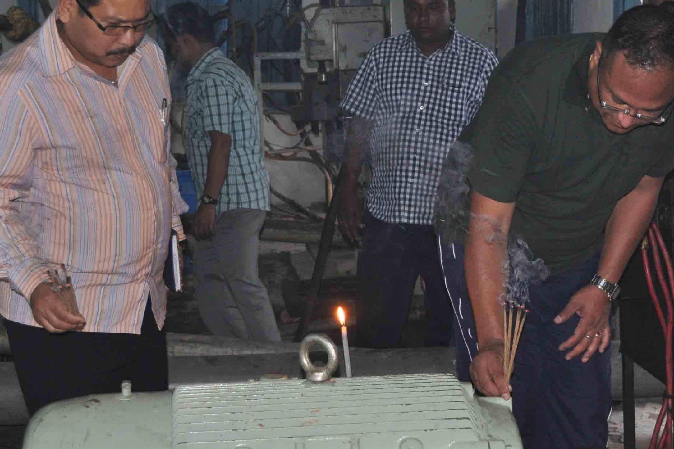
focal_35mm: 77
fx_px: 1441
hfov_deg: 26.0
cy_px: 240
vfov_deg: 17.7
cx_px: 505
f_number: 4.2
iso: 800
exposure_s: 1/60
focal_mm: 26
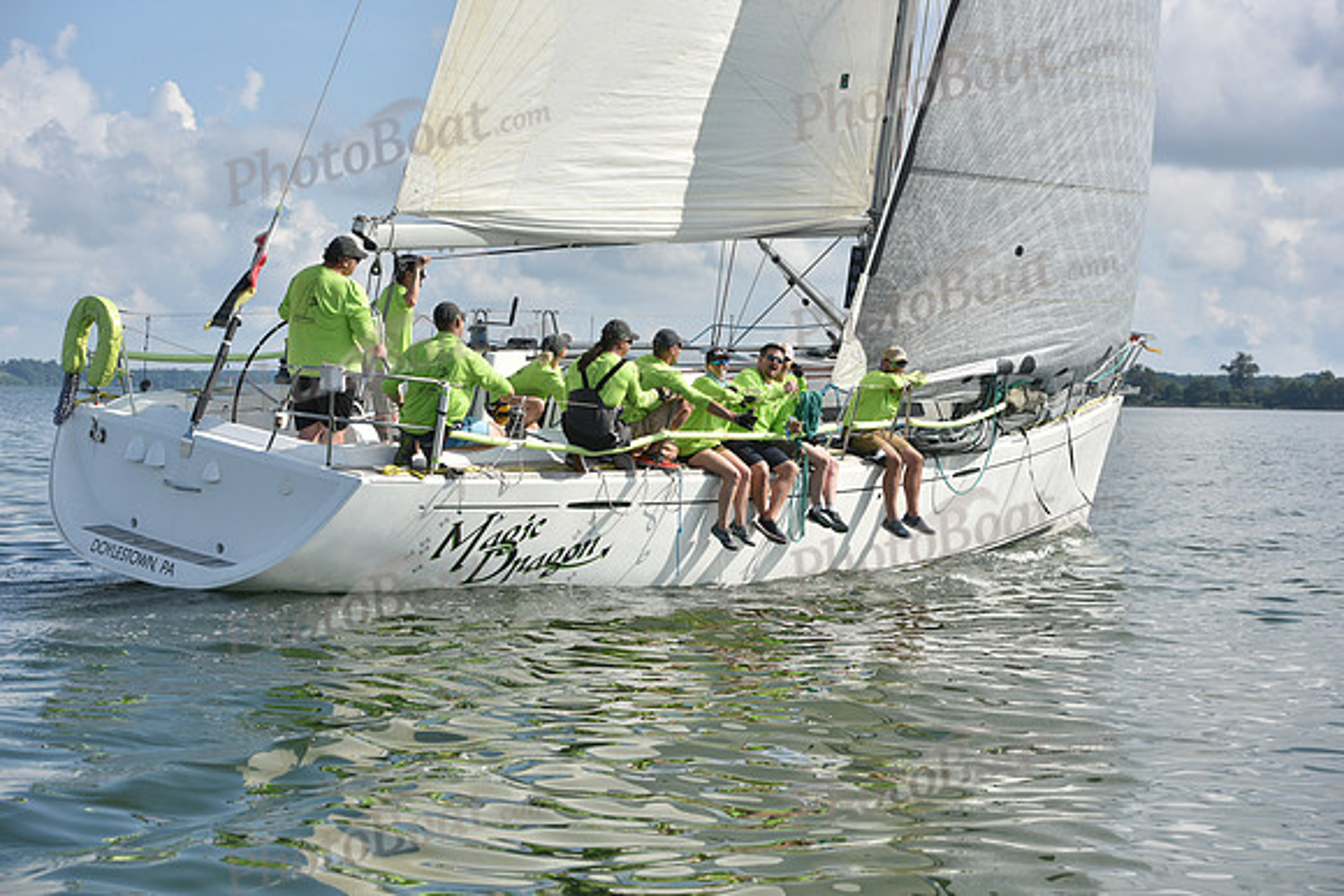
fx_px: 2614
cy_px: 448
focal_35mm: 70
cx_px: 672
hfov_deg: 28.8
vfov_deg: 19.5
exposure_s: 1/2000
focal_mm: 70
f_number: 6.3
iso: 320
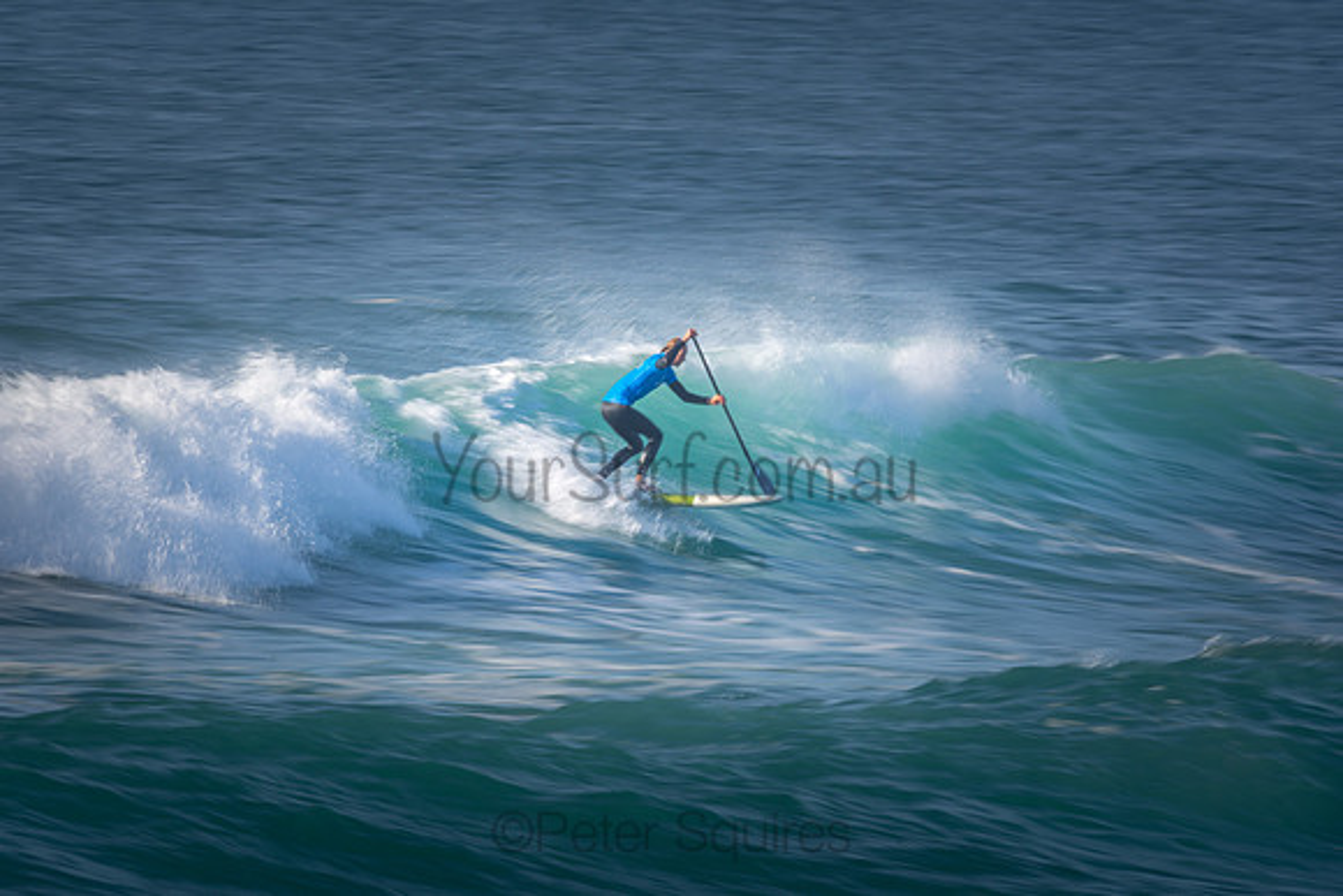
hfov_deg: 2.7
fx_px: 27984
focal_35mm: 750
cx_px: 672
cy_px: 448
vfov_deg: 1.8
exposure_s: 1/30
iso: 100
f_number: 22
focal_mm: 500
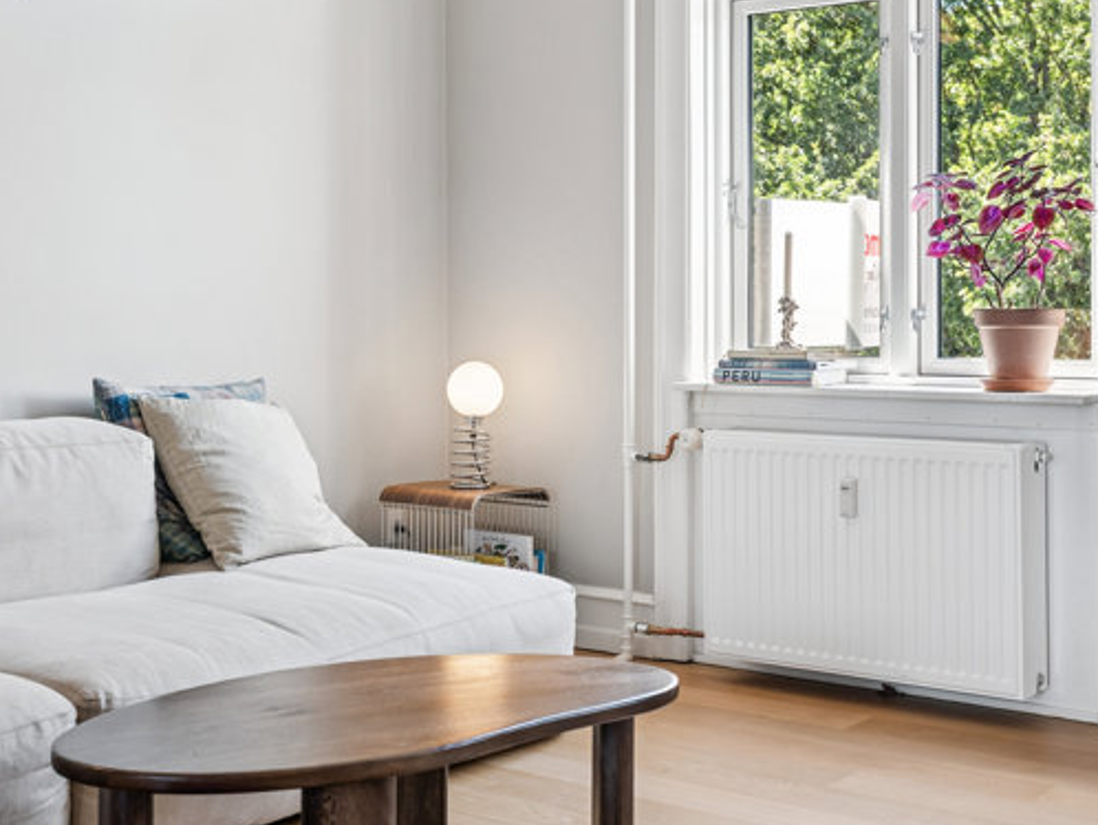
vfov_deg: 26.9
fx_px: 1714
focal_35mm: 54
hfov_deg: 35.5
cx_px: 507
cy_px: 290
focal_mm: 35
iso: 200
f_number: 9.5
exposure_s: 1/20
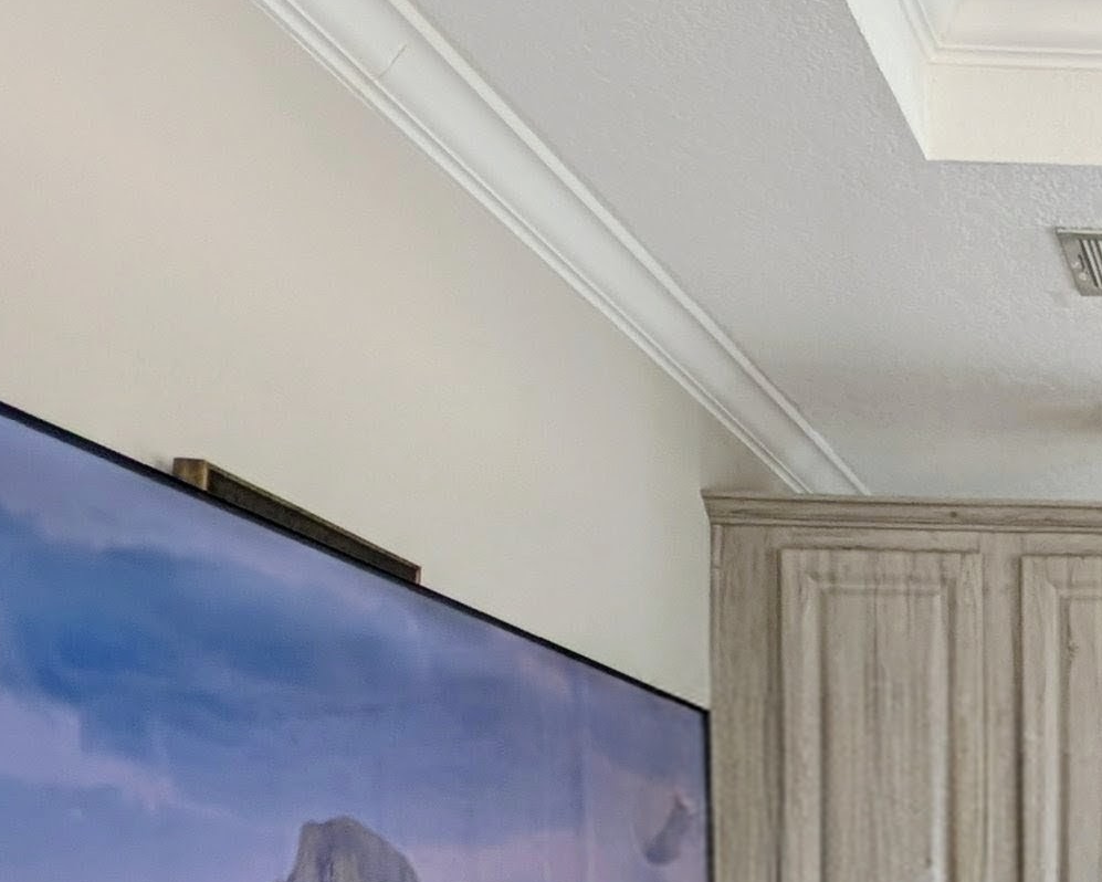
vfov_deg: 28.0
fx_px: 1566
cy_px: 1021
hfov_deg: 30.0
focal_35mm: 48
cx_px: 1468
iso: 45
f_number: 1.95
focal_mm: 2.23
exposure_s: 1/185
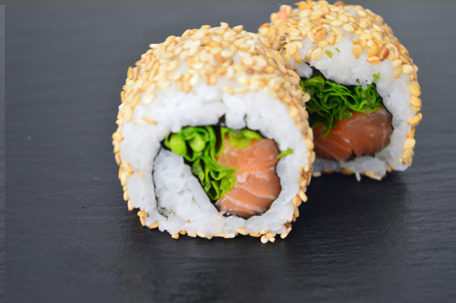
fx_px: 1044
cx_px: 228
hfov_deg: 24.6
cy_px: 152
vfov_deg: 16.5
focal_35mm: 82
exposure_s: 1/8
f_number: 5.6
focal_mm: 55
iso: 800
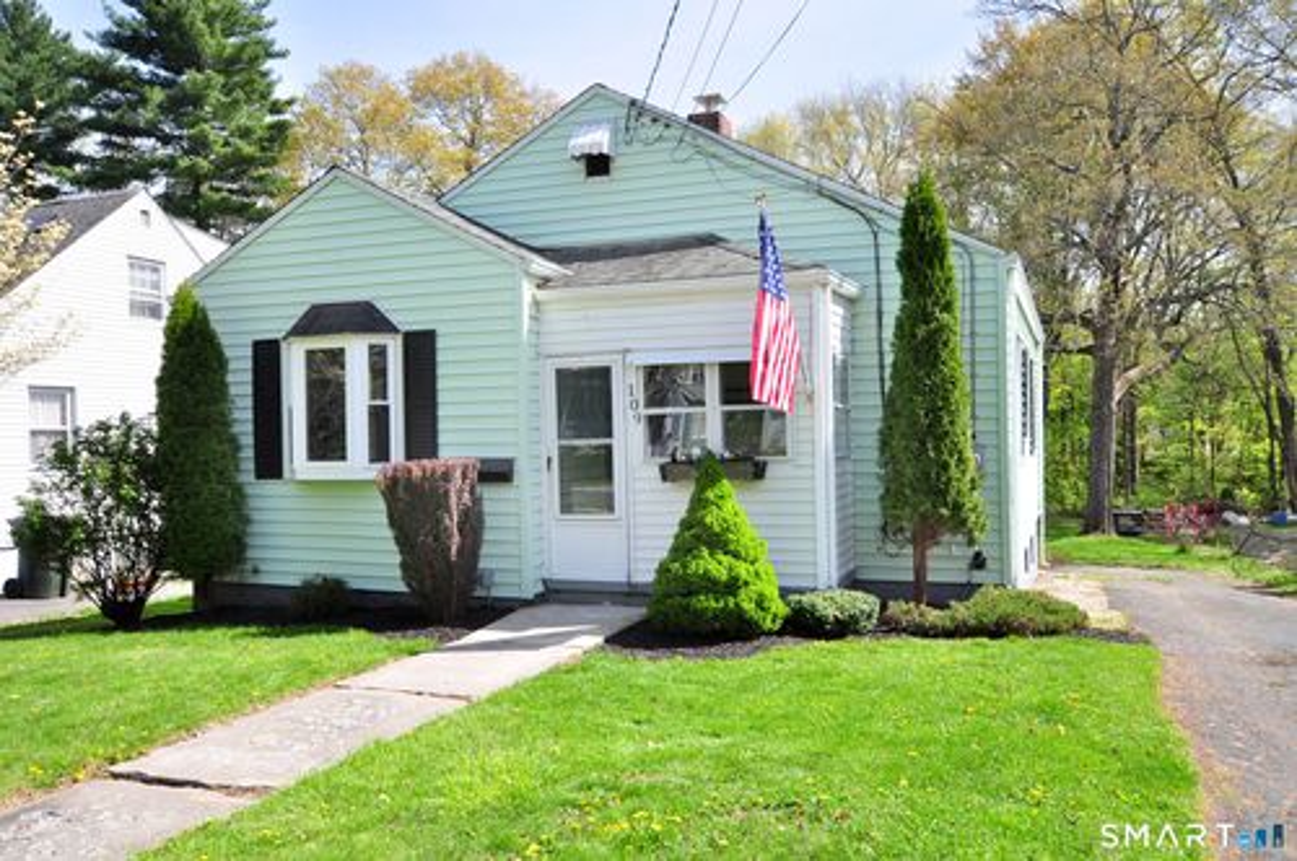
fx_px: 1079
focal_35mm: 30
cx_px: 648
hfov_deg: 62.0
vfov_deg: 43.5
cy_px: 430
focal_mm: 20
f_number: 7.1
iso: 200
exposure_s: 1/250
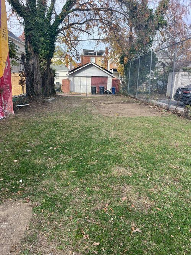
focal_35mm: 26
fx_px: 191
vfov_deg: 67.3
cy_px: 128
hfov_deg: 53.0
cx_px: 96
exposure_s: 1/928
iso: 50
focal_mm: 5.1
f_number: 1.6
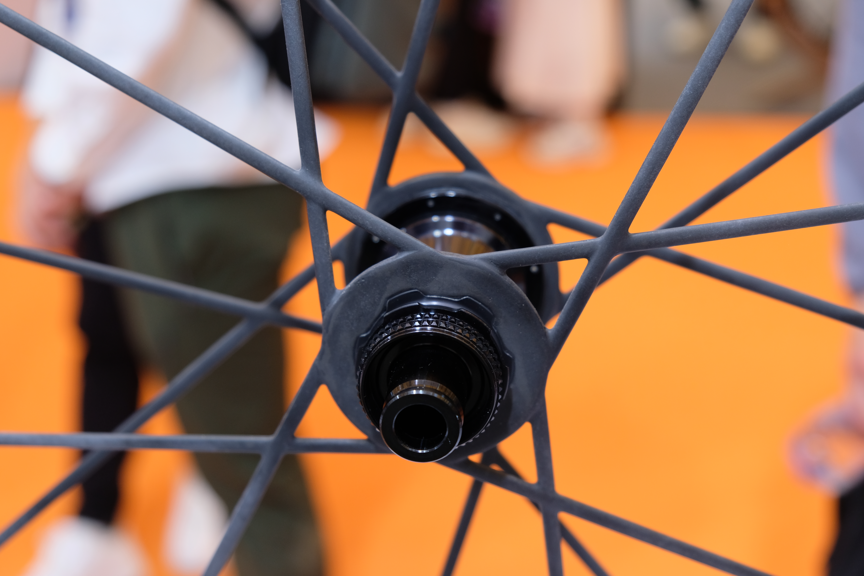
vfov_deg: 26.5
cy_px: 288
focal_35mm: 51
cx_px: 432
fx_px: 1224
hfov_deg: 38.9
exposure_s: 1/90
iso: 400
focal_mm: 34.3
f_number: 4
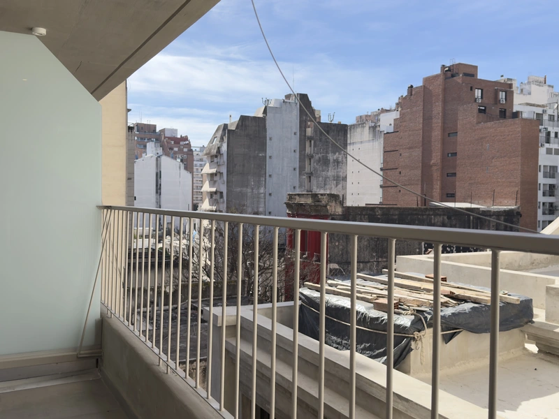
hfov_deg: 52.6
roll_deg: -0.6
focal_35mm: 35
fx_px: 565
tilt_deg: -0.9
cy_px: 210
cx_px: 280
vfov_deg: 40.7
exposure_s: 1/3497
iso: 80
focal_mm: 6.76
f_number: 1.78
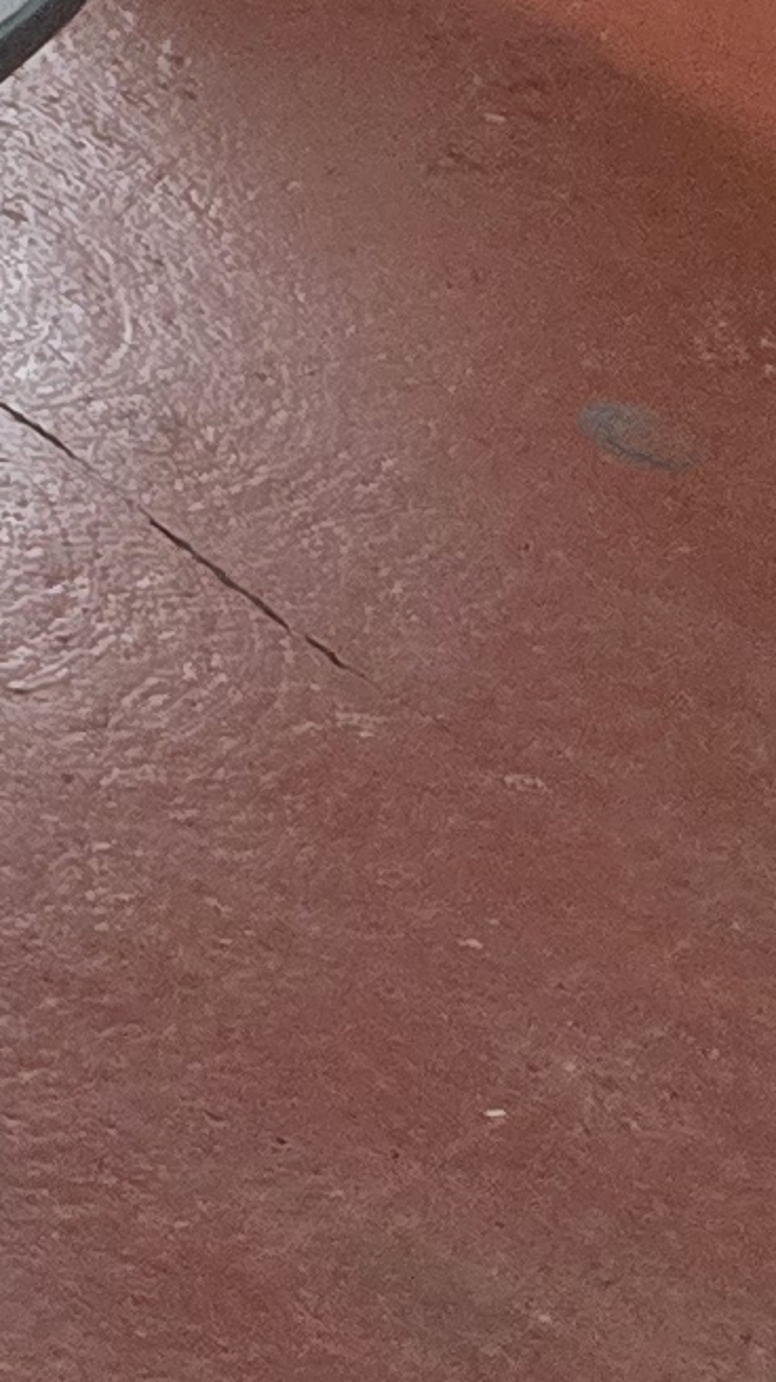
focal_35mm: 153
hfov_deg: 5.4
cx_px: -3406
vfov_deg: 12.7
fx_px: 5602
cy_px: -1141
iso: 1600
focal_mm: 6.3
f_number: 1.7
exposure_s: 1/50
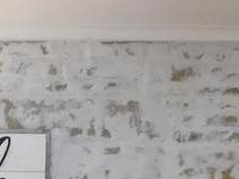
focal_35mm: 143
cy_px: 537
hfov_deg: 12.1
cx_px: -255
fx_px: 986
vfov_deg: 8.6
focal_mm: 4
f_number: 3
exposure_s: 1/30
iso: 140
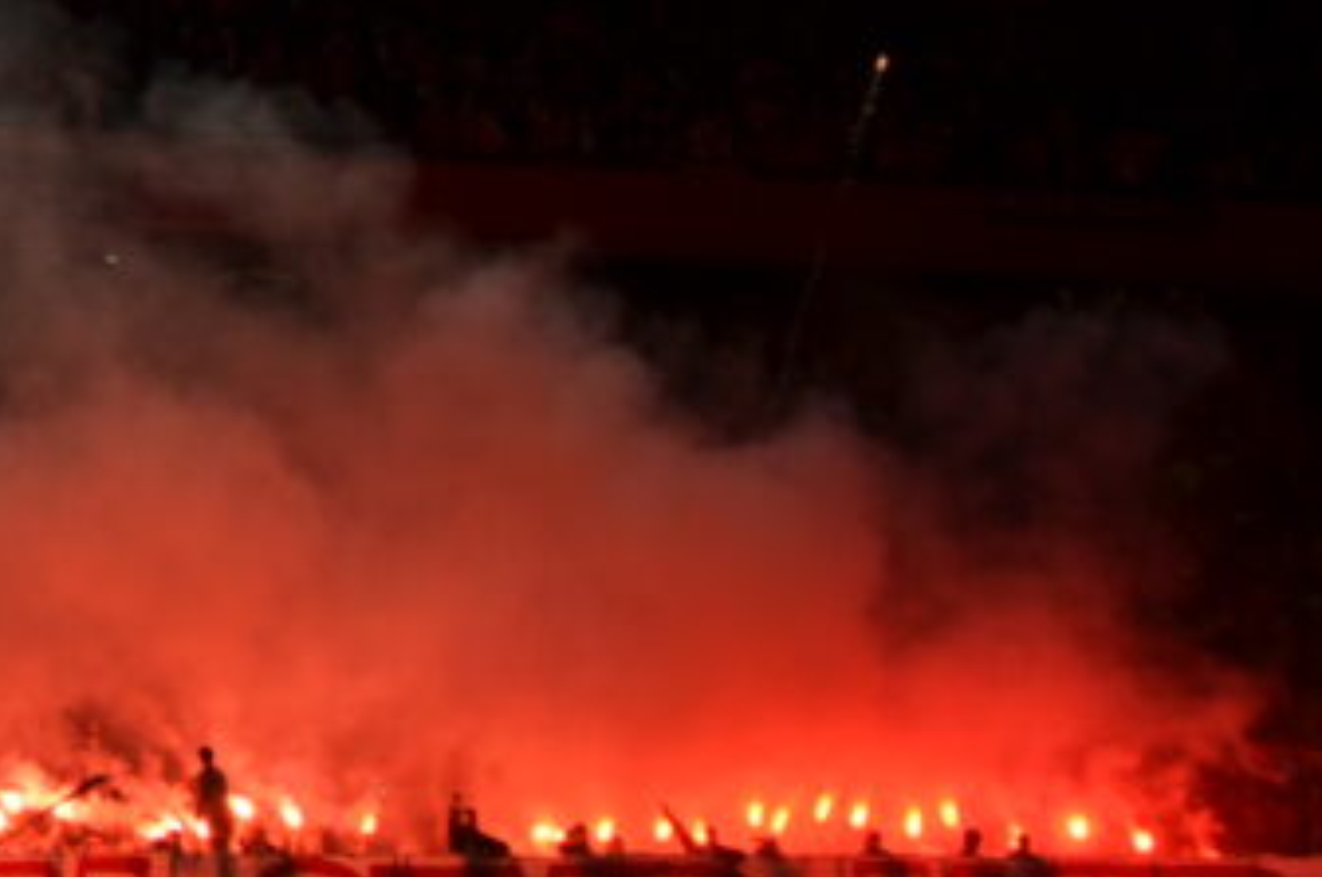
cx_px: -1220
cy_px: -374
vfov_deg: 6.8
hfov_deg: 9.7
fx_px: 7334
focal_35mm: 200
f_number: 8
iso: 200
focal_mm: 28
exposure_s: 1/250
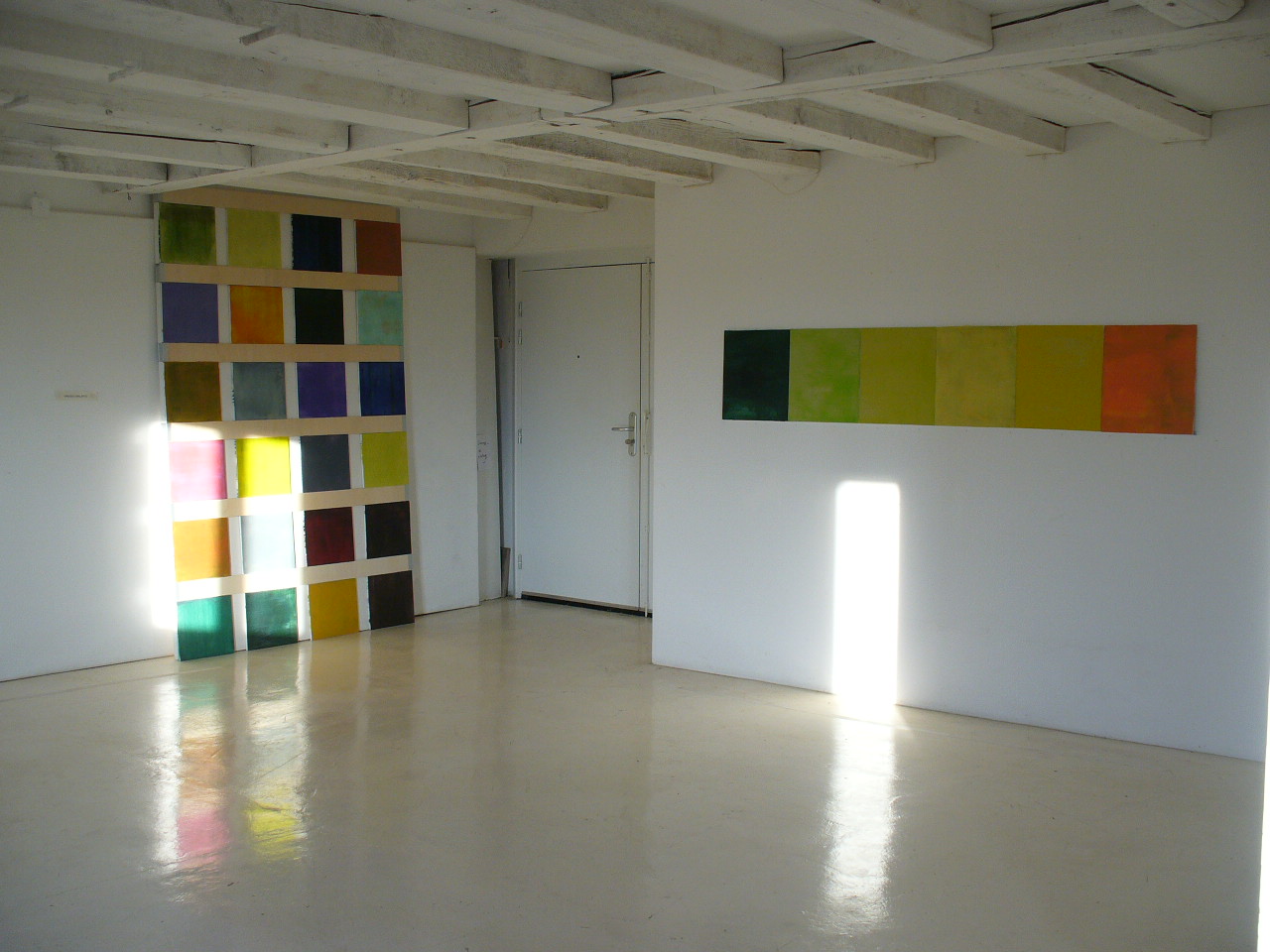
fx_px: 1357
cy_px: 476
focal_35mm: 37
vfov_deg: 38.7
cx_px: 635
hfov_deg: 50.1
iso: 100
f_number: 2.8
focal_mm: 6.1
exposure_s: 1/50
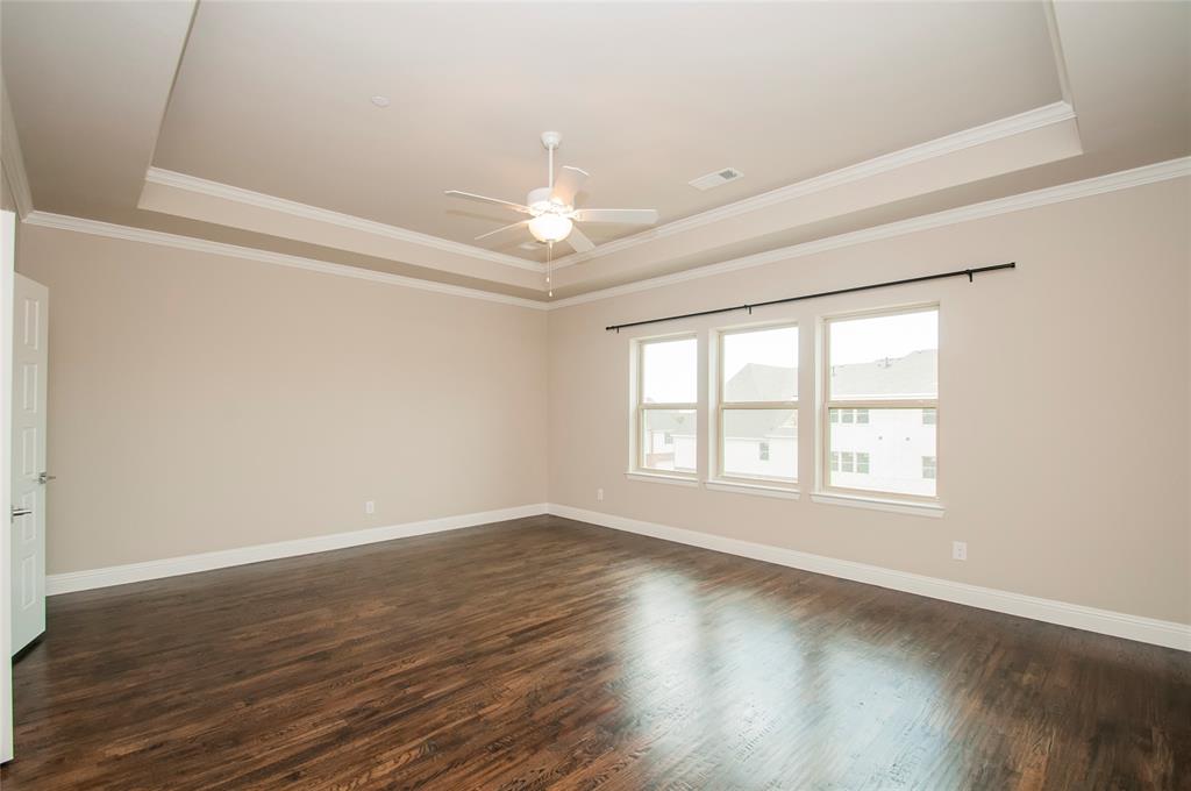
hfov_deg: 100.5
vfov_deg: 77.2
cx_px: 596
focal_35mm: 15
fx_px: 496
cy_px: 396
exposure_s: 1/125
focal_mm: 10
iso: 800
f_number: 5.6
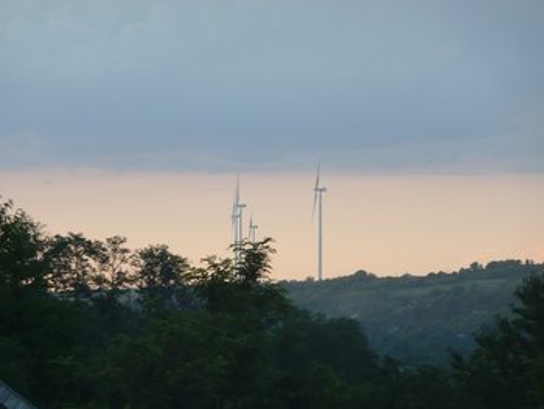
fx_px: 4403
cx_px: 272
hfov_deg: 7.1
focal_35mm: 280
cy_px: 204
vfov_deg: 5.3
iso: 100
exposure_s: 1/100
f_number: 4.9
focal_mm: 46
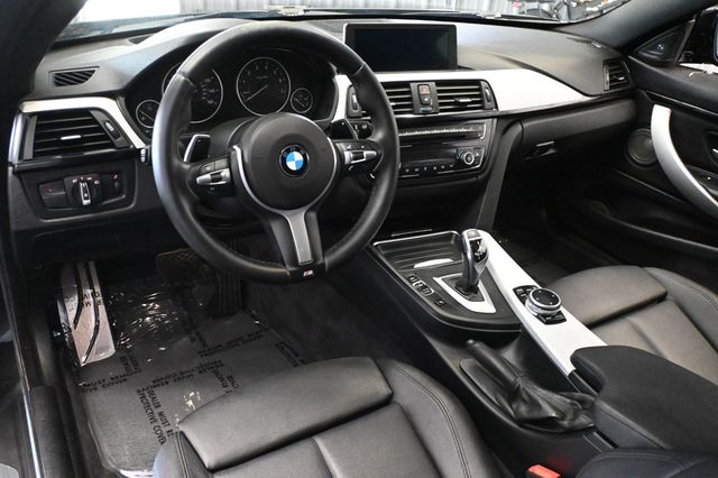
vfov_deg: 43.6
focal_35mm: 30
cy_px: 239
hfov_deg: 62.0
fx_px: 598
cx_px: 359
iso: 10000
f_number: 3.8
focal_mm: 20
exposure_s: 1/60
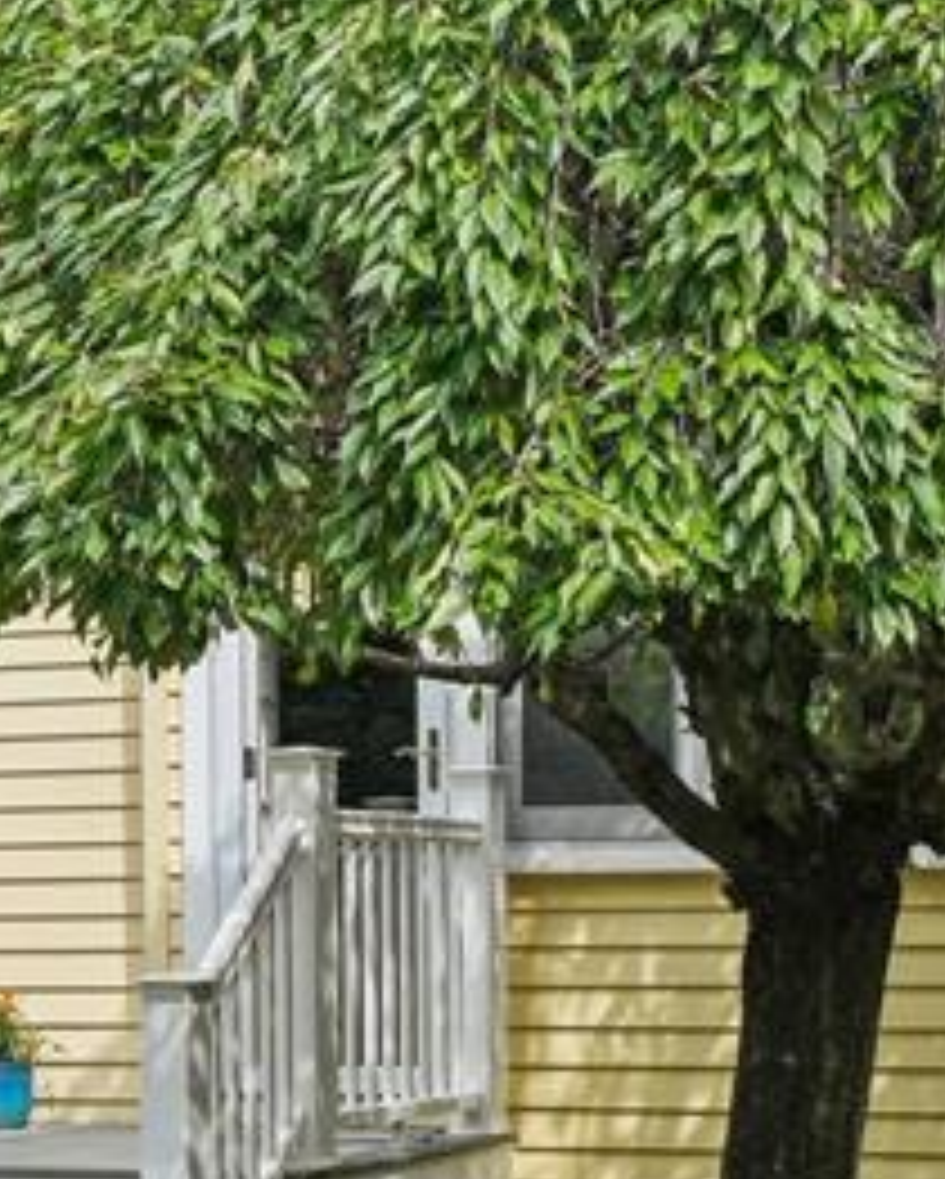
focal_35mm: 89
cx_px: 486
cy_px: 868
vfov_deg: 21.3
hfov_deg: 17.3
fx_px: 3111
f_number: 8
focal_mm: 24.3
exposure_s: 1/250
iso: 200
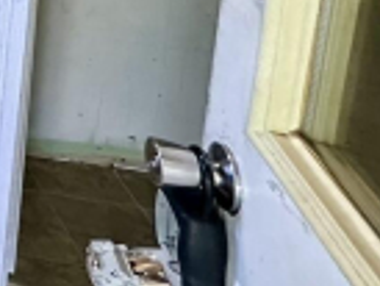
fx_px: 747
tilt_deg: -7.0
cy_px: -305
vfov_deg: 16.1
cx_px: -537
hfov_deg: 15.1
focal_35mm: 68
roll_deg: +1.6
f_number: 2.2
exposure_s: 1/60
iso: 200
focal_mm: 2.22
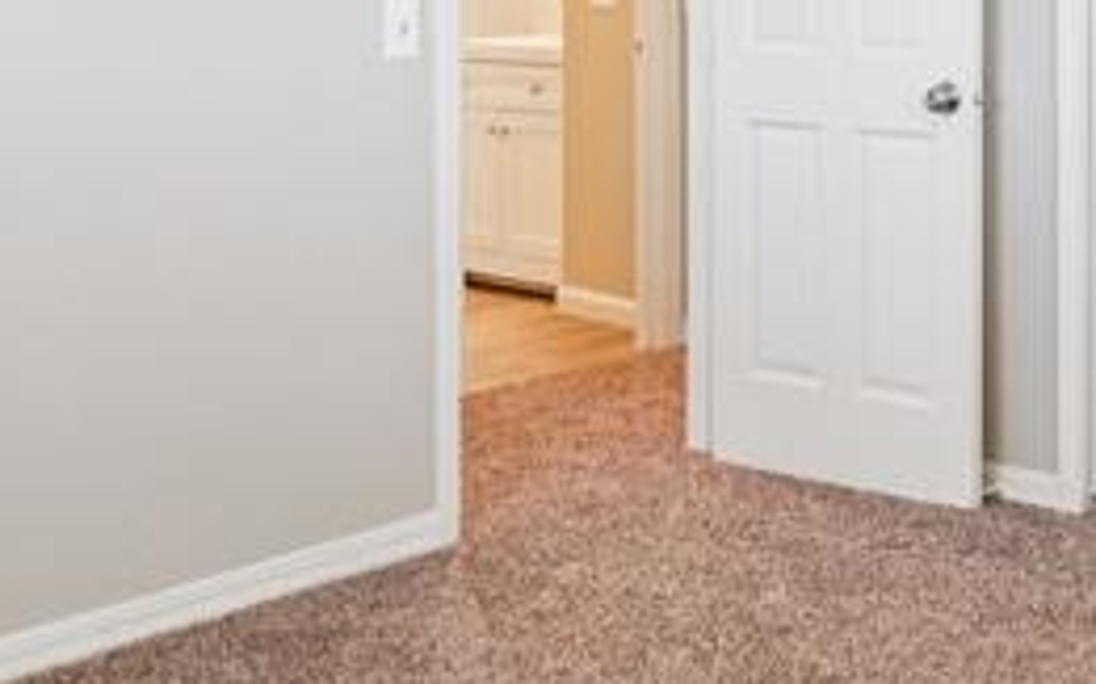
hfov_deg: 32.0
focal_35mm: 60
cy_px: -13
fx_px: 1792
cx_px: 1029
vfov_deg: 20.9
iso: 640
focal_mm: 10
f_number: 8
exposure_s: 1/30
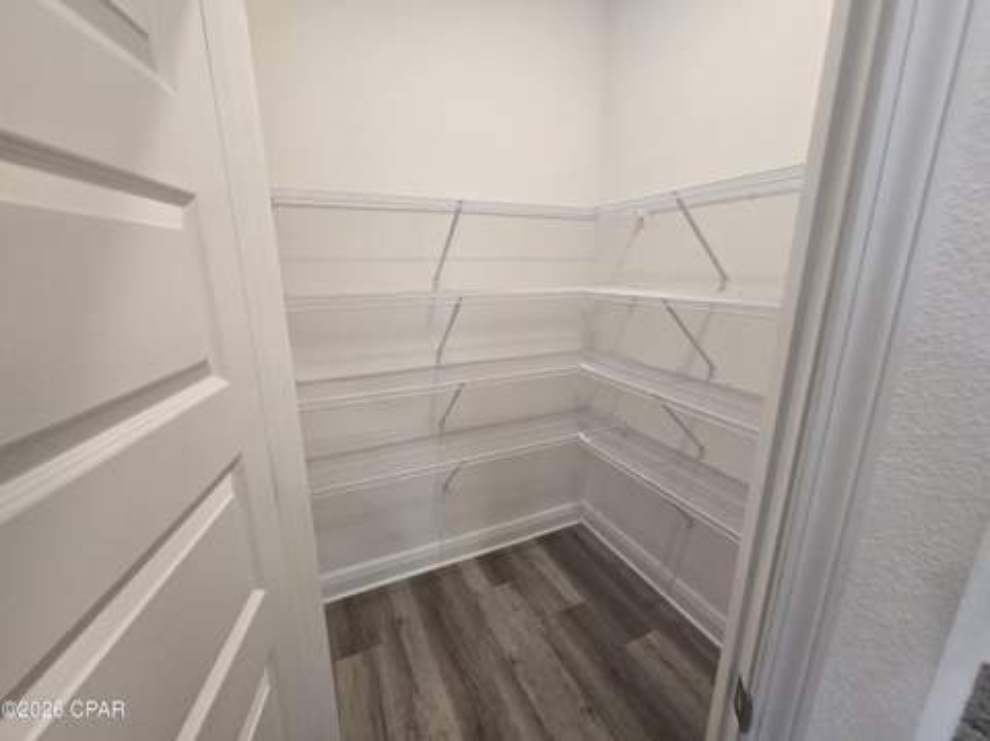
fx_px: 371
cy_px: 370
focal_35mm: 13
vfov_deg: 89.8
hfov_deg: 106.2
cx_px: 495
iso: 160
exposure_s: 1/60
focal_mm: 2.2
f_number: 2.2
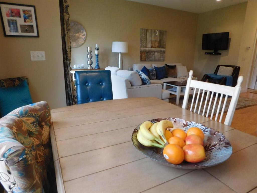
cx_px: 128
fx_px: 171
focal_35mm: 23
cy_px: 96
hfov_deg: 73.9
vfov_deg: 58.8
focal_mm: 4
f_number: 3
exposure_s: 1/30
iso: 200
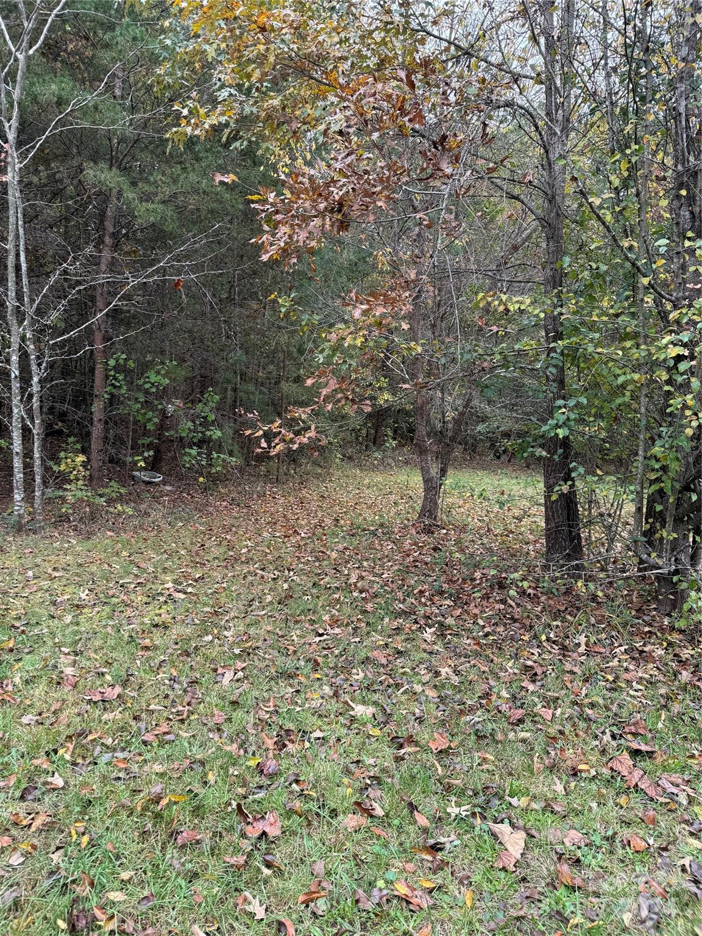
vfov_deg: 71.6
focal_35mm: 24
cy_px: 468
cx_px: 351
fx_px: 649
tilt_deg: -4.0
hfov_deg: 56.8
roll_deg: -3.0
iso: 80
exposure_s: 1/399
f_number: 1.78
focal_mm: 6.76
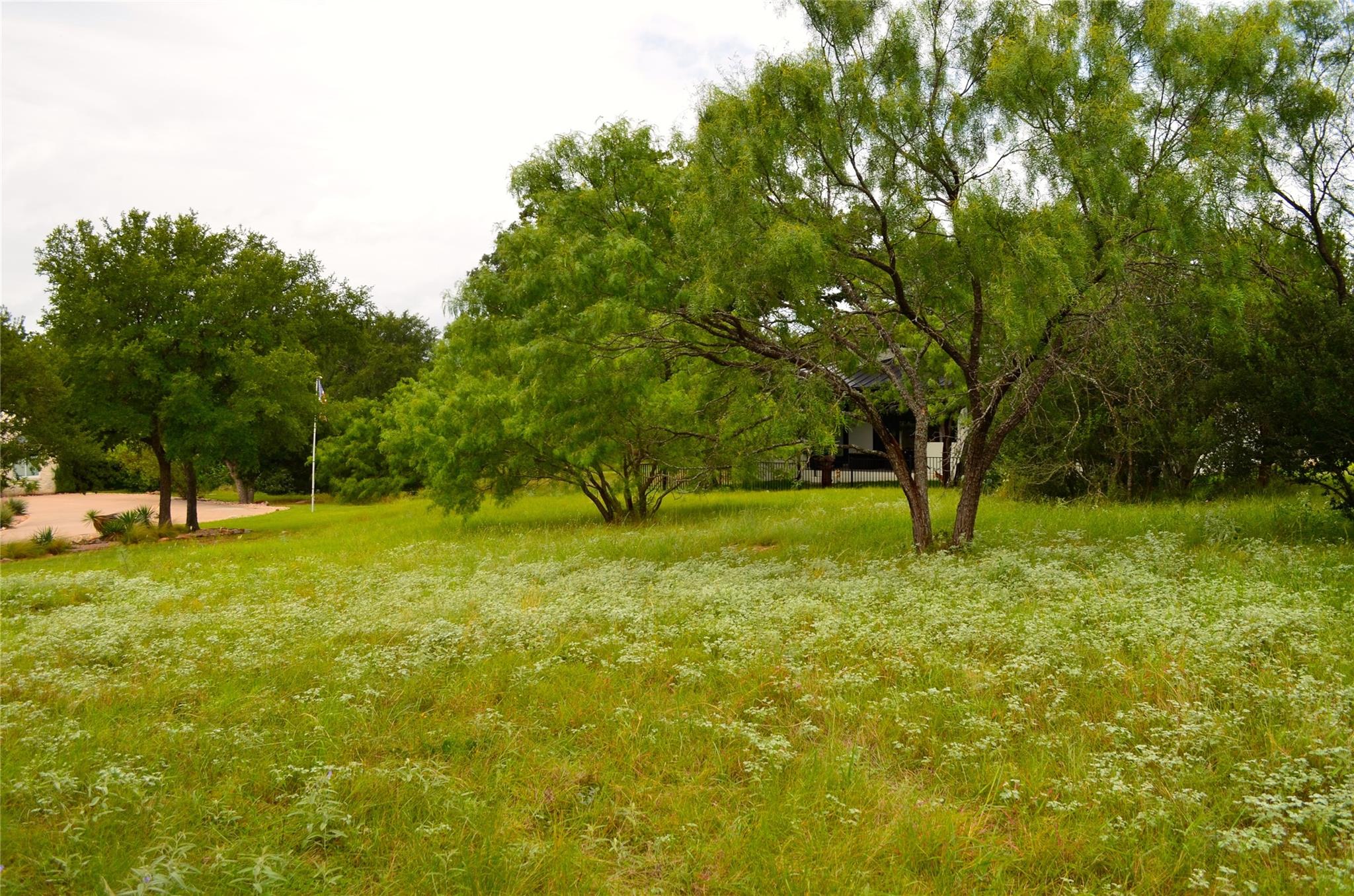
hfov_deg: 57.3
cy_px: 448
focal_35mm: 33
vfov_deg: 39.8
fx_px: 1238
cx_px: 677
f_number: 6.3
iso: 100
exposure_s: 1/200
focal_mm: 22
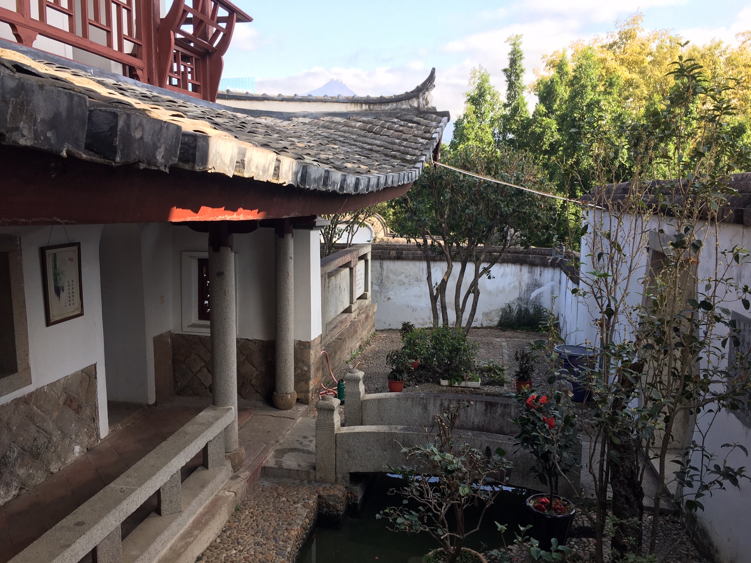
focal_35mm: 29
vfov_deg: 48.2
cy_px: 282
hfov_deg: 61.7
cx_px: 376
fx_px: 629
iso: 25
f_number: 2.2
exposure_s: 1/257
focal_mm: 4.15
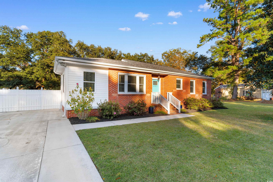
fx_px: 121
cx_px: 136
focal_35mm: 16
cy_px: 91
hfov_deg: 96.7
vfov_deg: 73.7
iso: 100
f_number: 5.6
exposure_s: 1/125
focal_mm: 11
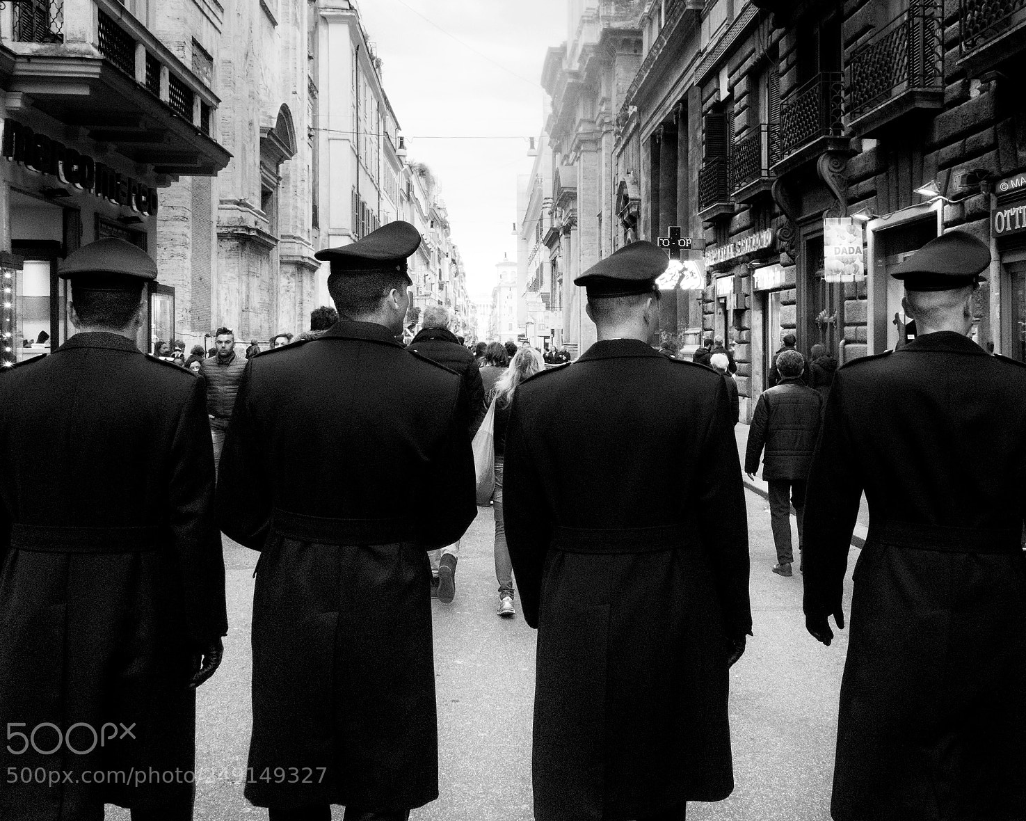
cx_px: 520
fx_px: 1093
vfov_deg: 41.2
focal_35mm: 36
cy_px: 413
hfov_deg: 50.3
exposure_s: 1/160
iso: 8000
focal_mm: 17
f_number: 11
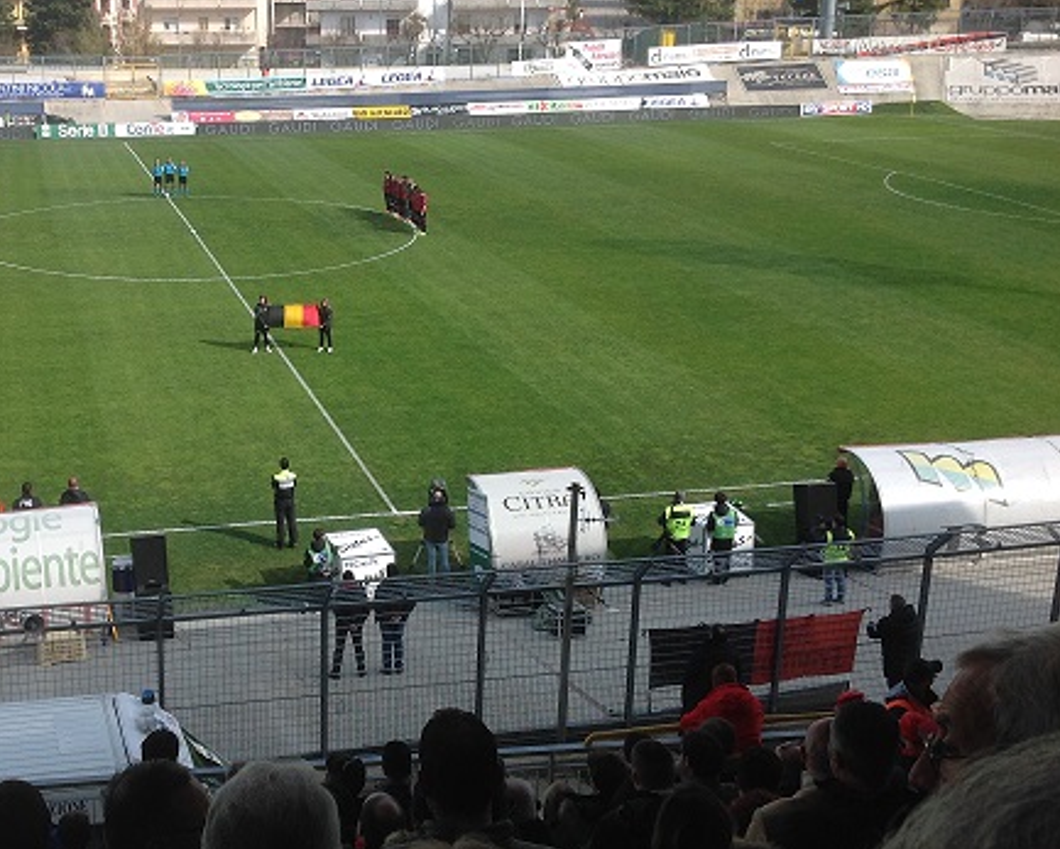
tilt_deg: -18.5
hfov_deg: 36.0
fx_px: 1601
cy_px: 477
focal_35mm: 51
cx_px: 299
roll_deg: -1.7
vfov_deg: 29.7
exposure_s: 1/1374
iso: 50
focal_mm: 4.28
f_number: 2.4
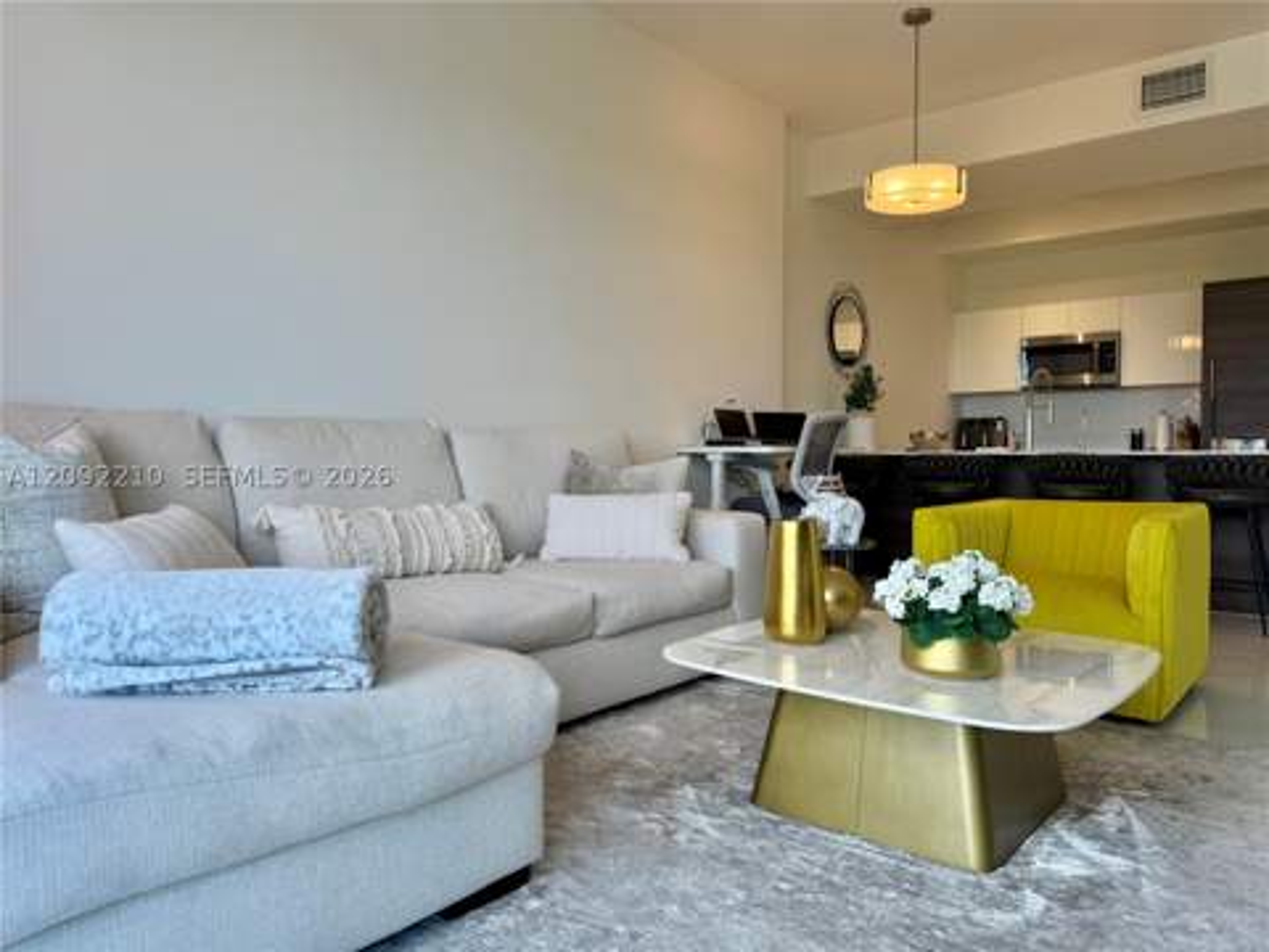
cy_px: 476
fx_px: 880
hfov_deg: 71.6
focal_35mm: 24
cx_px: 634
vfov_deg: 56.8
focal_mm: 6.76
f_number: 1.78
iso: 50
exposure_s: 1/122
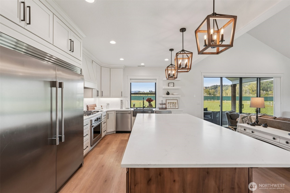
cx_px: 145
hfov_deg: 96.7
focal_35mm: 16
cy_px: 96
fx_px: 129
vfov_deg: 73.7
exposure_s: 1/100
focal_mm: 16
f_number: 8
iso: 400
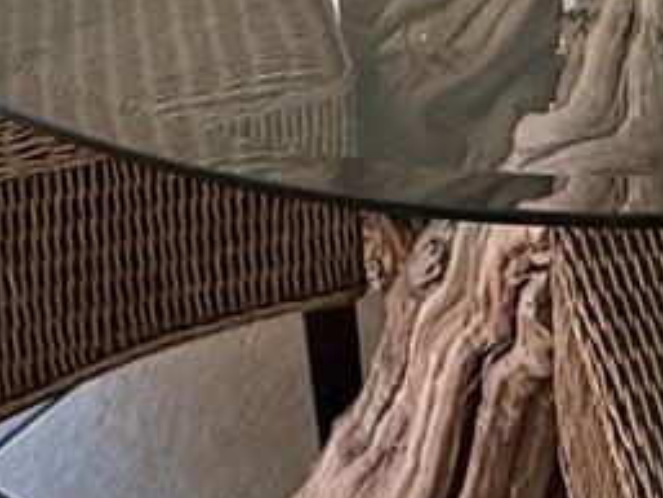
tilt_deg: -13.3
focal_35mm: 87
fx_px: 1667
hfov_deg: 21.7
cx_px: 653
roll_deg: +1.3
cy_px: -483
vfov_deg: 14.3
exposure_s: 1/120
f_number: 2.2
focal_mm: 2.22
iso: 400
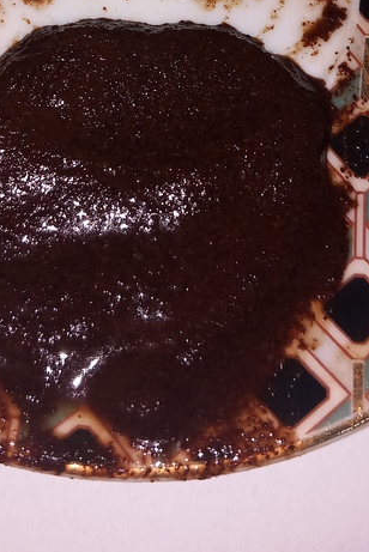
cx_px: 141
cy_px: 19
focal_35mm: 56
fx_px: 860
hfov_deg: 24.2
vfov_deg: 33.1
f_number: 1.8
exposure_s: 1/100
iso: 25
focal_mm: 4
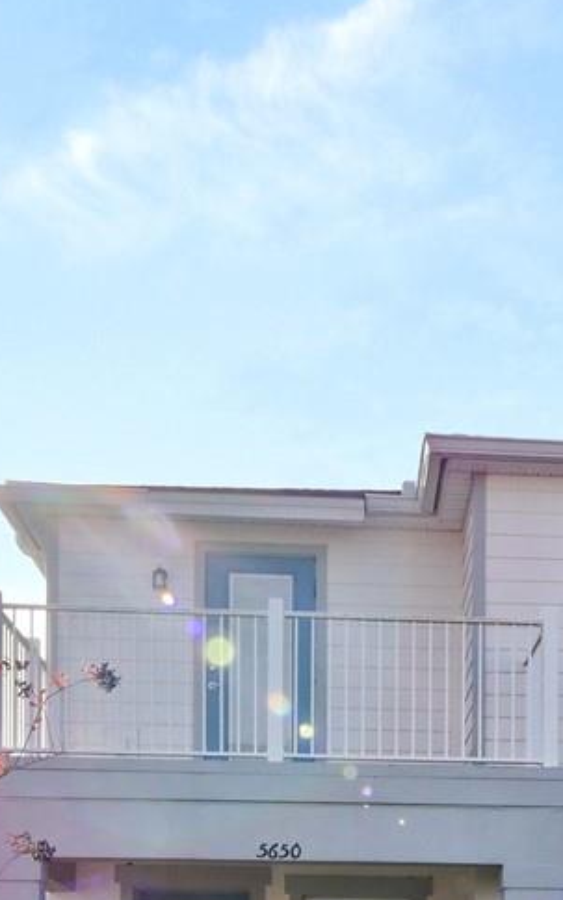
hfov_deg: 25.9
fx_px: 1203
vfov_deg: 38.9
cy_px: 761
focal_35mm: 49
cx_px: 448
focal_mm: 7
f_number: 8
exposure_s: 1/500
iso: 200
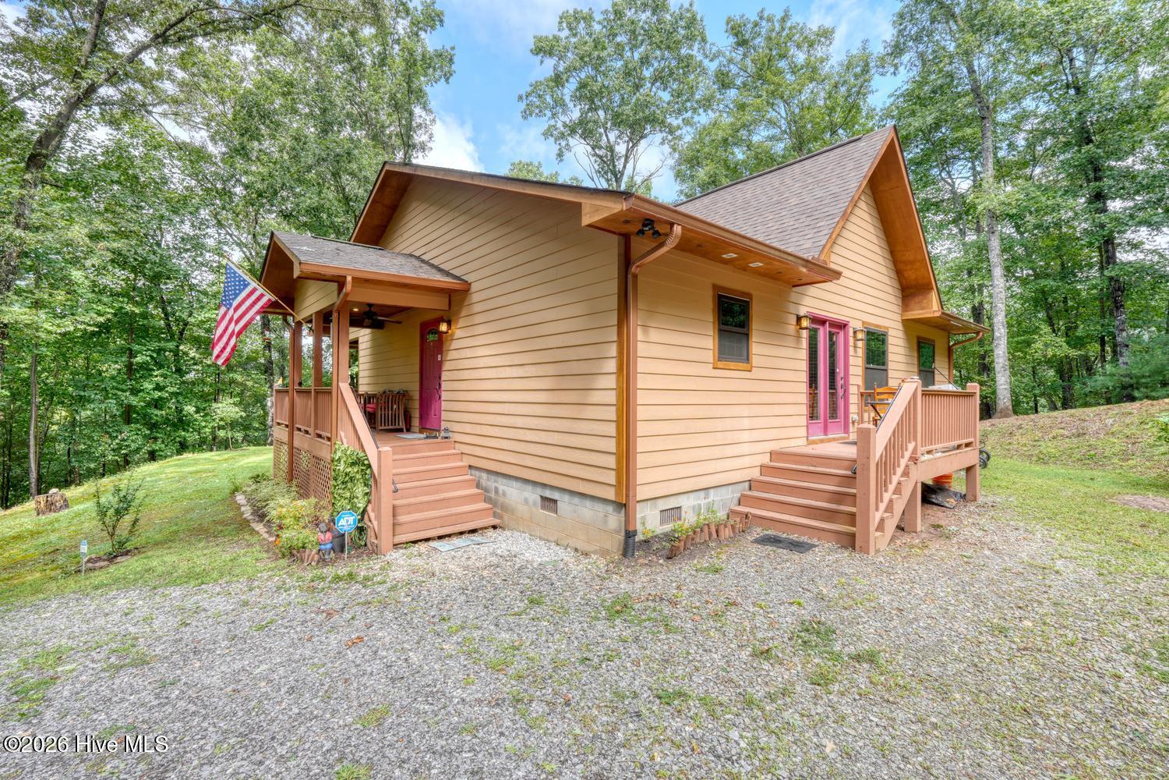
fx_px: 487
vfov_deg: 77.3
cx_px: 584
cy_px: 390
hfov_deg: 100.4
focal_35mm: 15
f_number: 8
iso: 100
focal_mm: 10
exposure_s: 1/13
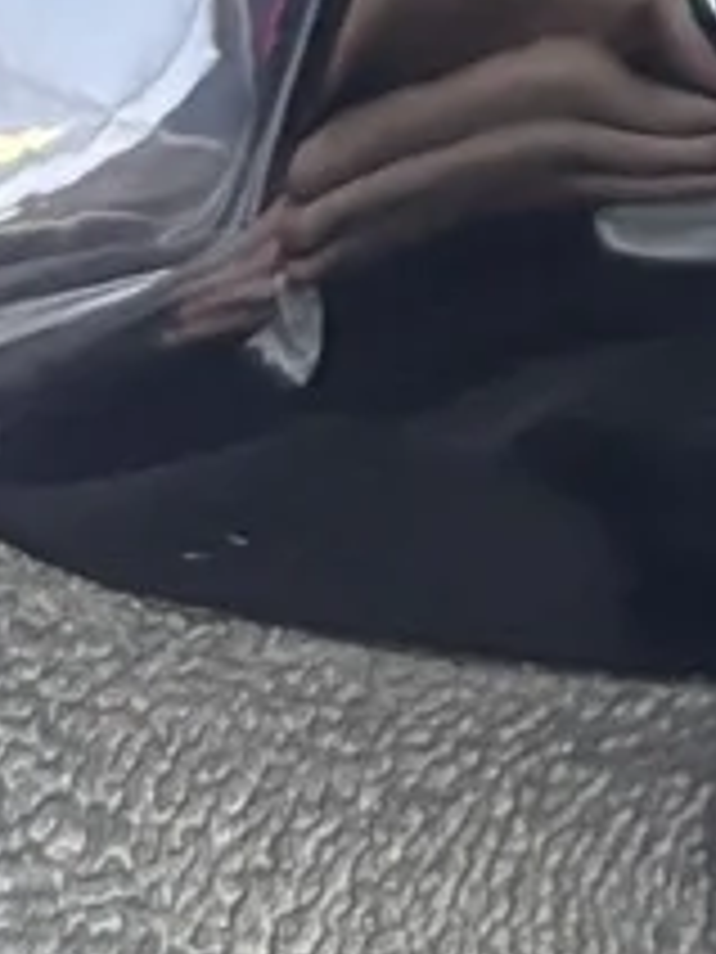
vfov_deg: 9.2
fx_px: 5405
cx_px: 1963
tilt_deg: -33.4
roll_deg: +1.6
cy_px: -1215
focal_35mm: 196
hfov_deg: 7.0
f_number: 1.6
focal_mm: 5.96
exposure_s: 1/60
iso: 500
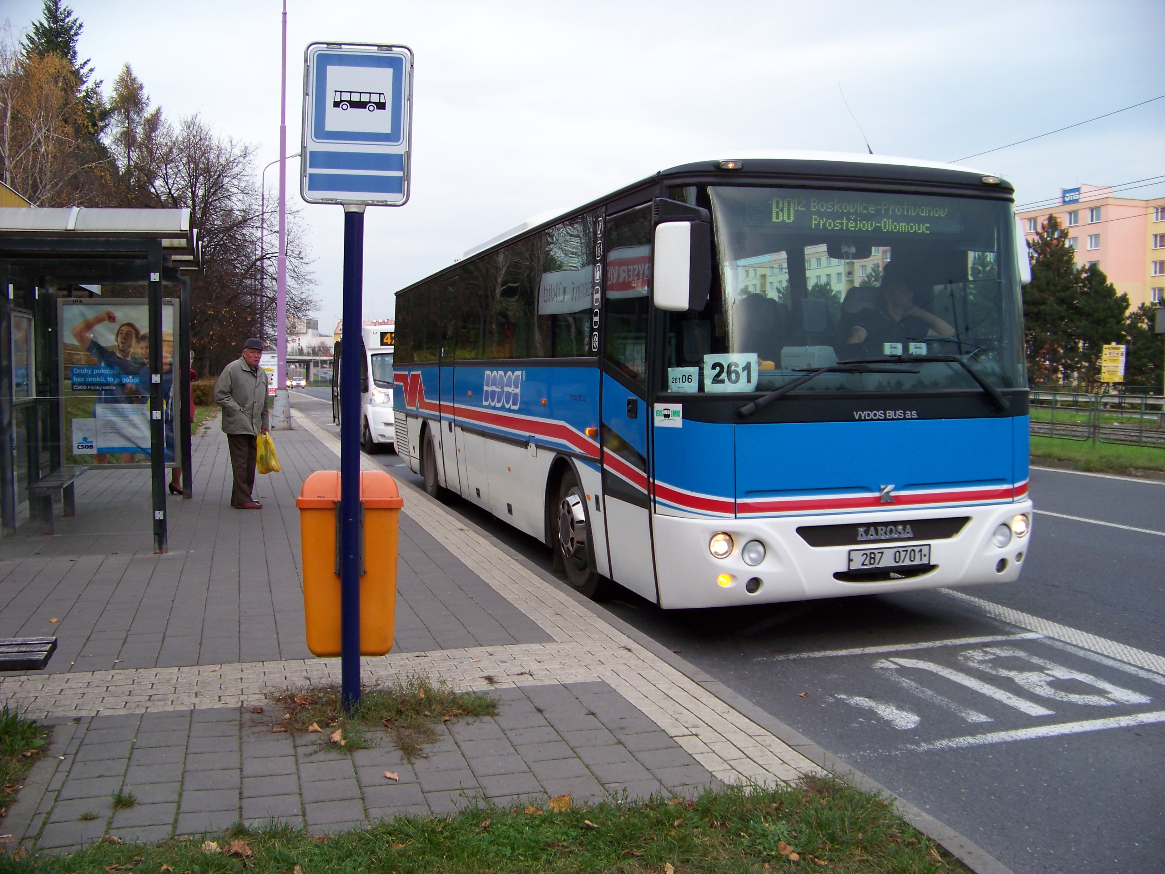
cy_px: 437
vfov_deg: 39.7
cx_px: 582
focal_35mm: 36
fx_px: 1212
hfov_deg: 51.4
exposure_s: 1/200
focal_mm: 5.85
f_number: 2.8
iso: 64
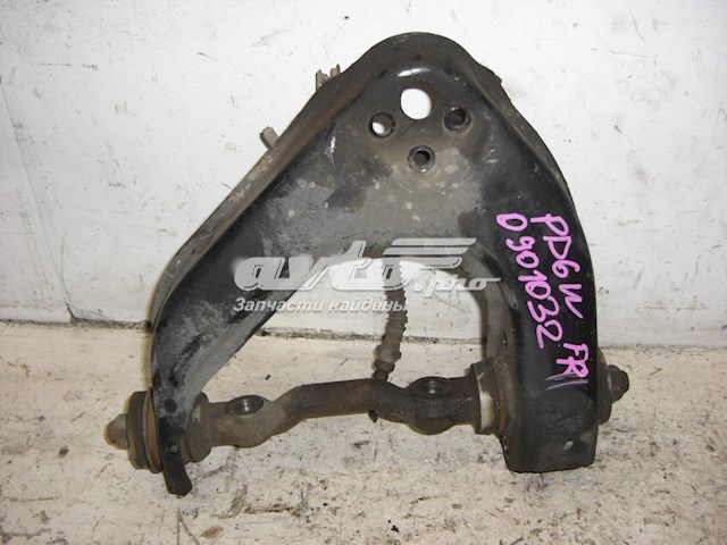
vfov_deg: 37.7
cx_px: 364
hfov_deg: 49.0
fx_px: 798
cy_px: 272
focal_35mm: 38
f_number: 2.8
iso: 100
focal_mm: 7.9
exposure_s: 1/60
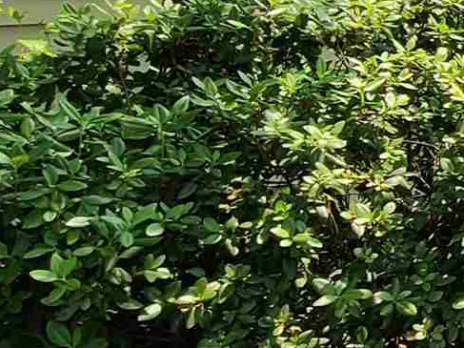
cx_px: 1089
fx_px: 1099
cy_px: 16
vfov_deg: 17.6
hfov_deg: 15.1
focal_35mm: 82
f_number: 2.2
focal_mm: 2.2
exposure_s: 1/832
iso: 50
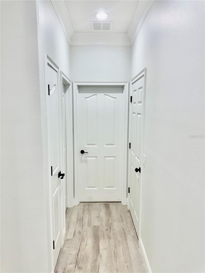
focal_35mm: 24
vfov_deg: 71.6
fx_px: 190
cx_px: 102
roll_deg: -0.2
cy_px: 136
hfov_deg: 56.8
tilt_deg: -7.4
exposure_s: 1/120
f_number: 1.78
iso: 100
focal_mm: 6.76
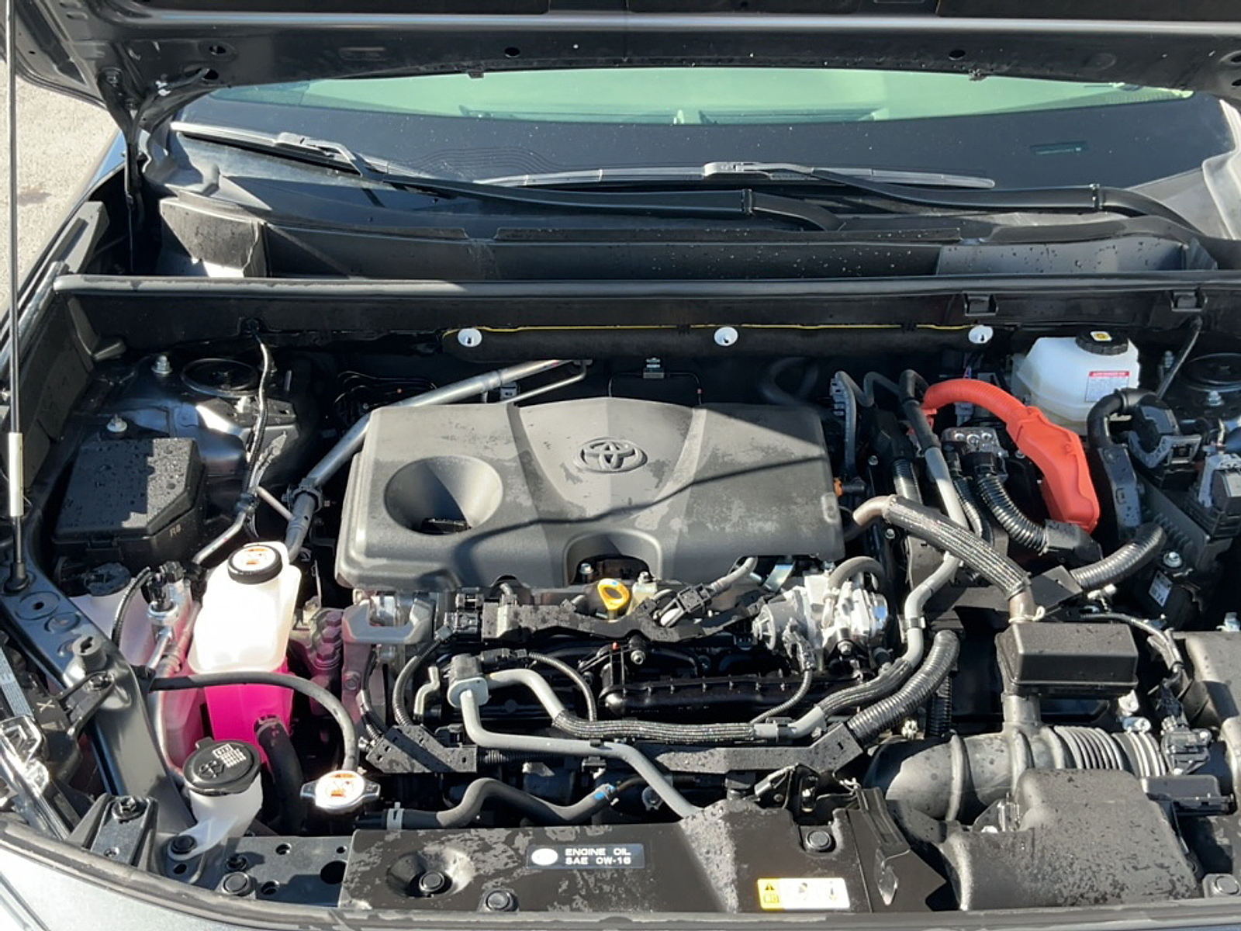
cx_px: 620
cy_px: 466
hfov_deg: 60.0
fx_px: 1076
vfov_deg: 46.8
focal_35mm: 30
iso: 20
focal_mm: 3
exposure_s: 1/183
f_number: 1.8
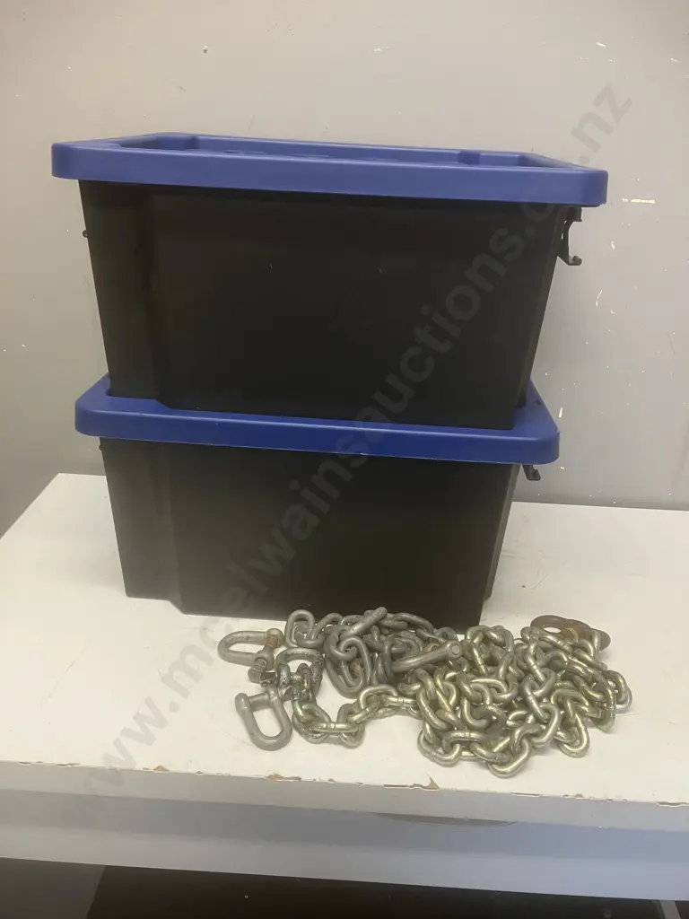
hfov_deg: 49.7
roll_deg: -3.6
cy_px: 460
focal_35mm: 28
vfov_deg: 63.4
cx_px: 344
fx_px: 743
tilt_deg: -22.2
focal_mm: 3.99
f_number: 1.8
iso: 125
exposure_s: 1/50
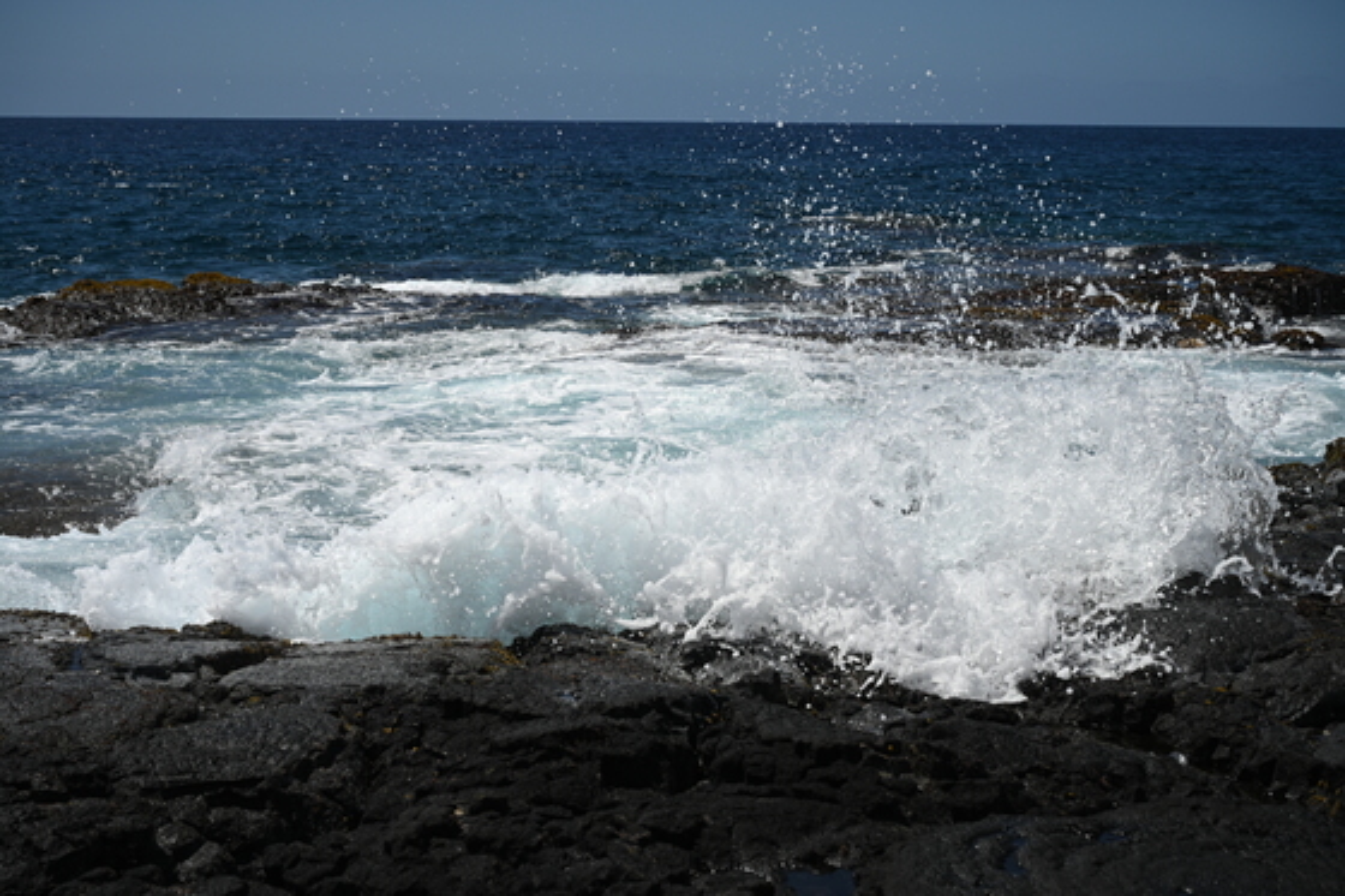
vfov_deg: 25.5
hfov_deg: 37.5
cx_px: 672
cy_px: 448
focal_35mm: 53
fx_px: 1979
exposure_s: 1/4000
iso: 400
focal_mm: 53
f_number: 7.1
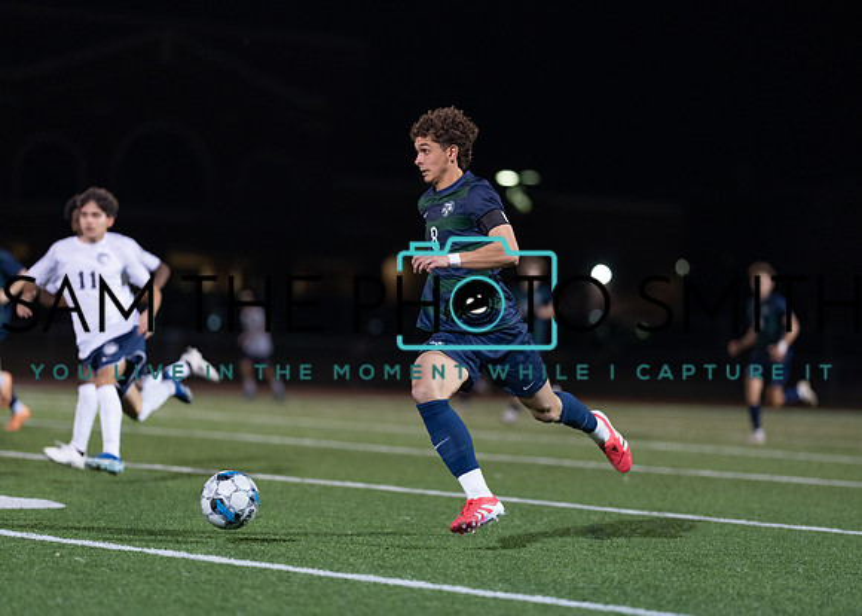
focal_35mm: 149
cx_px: 474
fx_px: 3640
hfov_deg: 13.5
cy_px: 307
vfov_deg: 9.7
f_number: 1.8
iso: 1250
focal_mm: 135
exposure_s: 1/1250
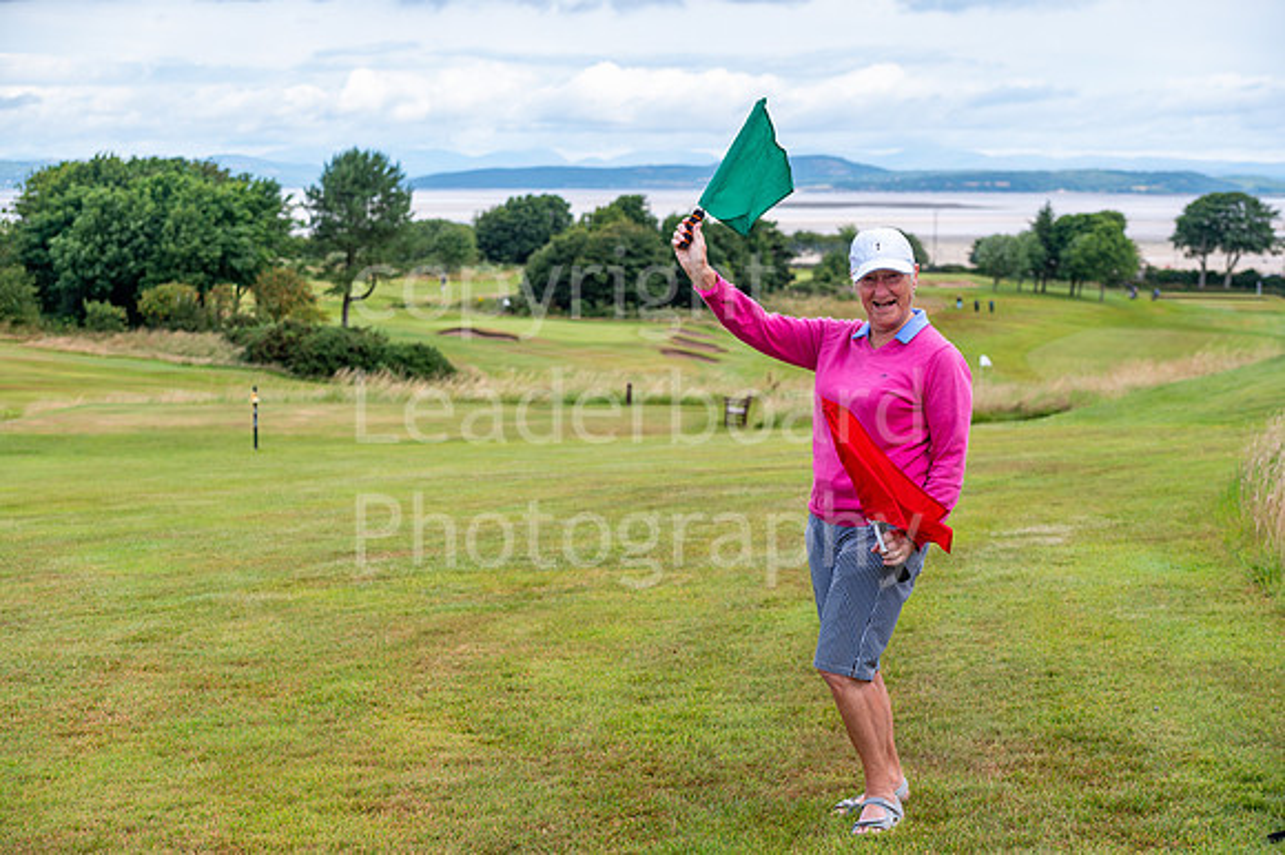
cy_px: 428
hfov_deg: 28.9
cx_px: 642
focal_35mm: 70
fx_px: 2497
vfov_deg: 19.4
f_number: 5.6
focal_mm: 70
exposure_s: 1/640
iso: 250
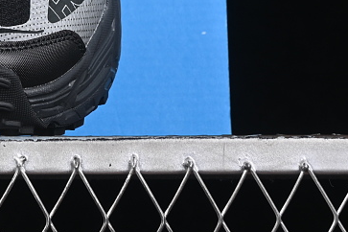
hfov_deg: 9.1
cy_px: -79
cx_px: -128
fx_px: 2155
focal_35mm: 223
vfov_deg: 6.1
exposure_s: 1/60
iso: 160
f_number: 6.3
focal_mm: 50
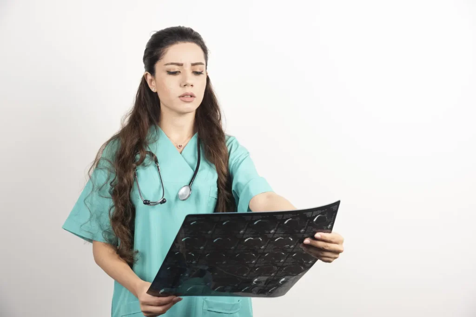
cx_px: 238
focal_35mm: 65
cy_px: 158
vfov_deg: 20.9
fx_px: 860
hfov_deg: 31.0
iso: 160
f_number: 7.1
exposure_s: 1/100
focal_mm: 65
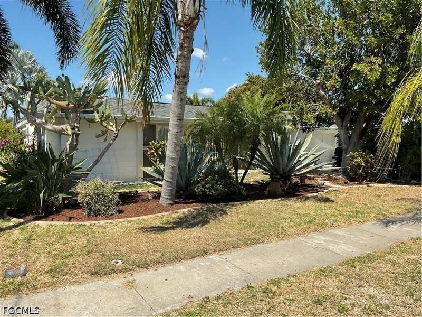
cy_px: 158
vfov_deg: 48.2
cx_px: 211
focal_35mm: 29
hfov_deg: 61.7
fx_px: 354
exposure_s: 1/1451
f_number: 1.8
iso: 16
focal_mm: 3
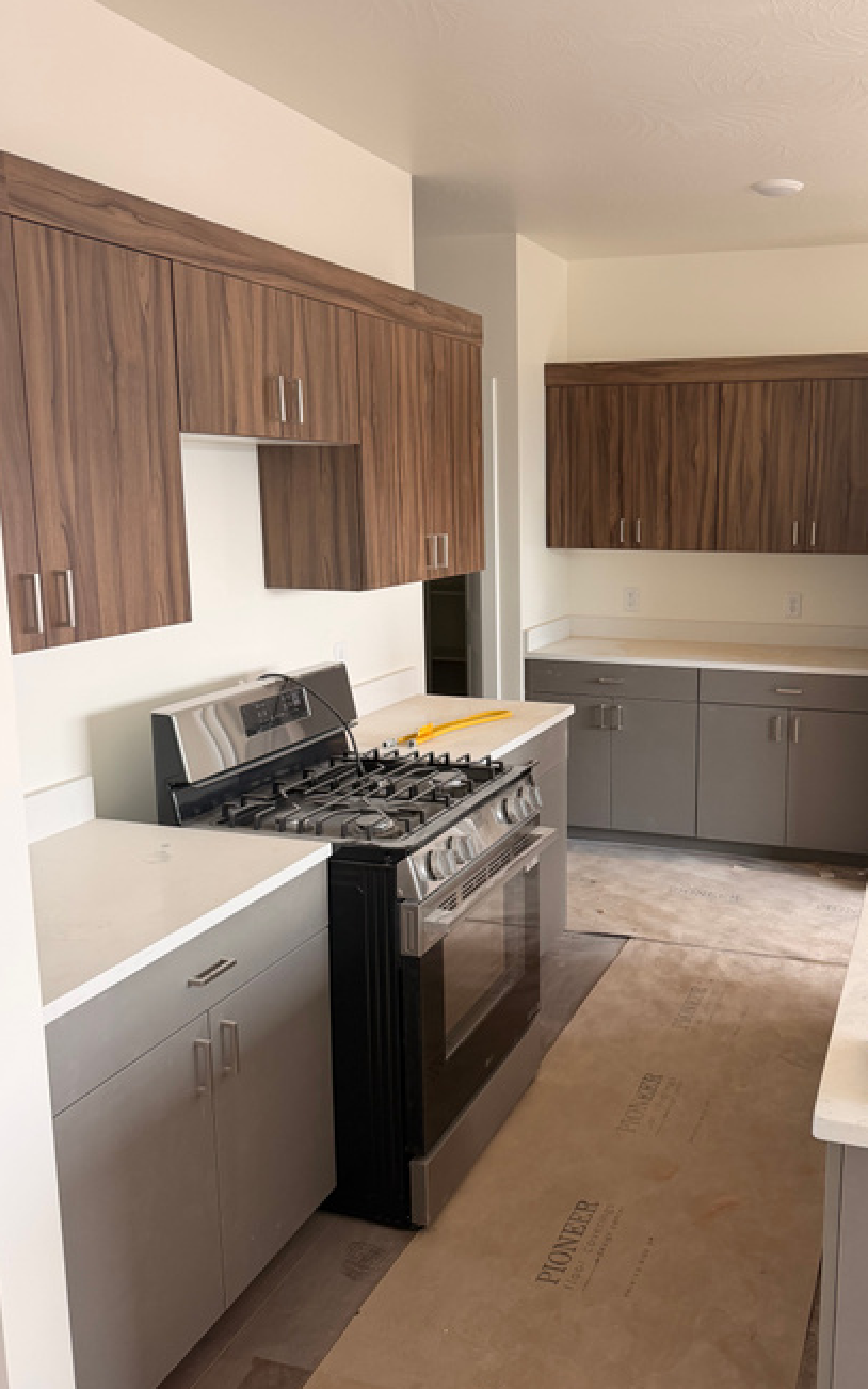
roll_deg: -0.2
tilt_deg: -9.7
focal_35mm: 30
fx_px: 1135
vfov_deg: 62.9
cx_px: 593
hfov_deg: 41.2
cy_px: 693
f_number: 1.78
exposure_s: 1/121
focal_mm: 6.76
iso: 160
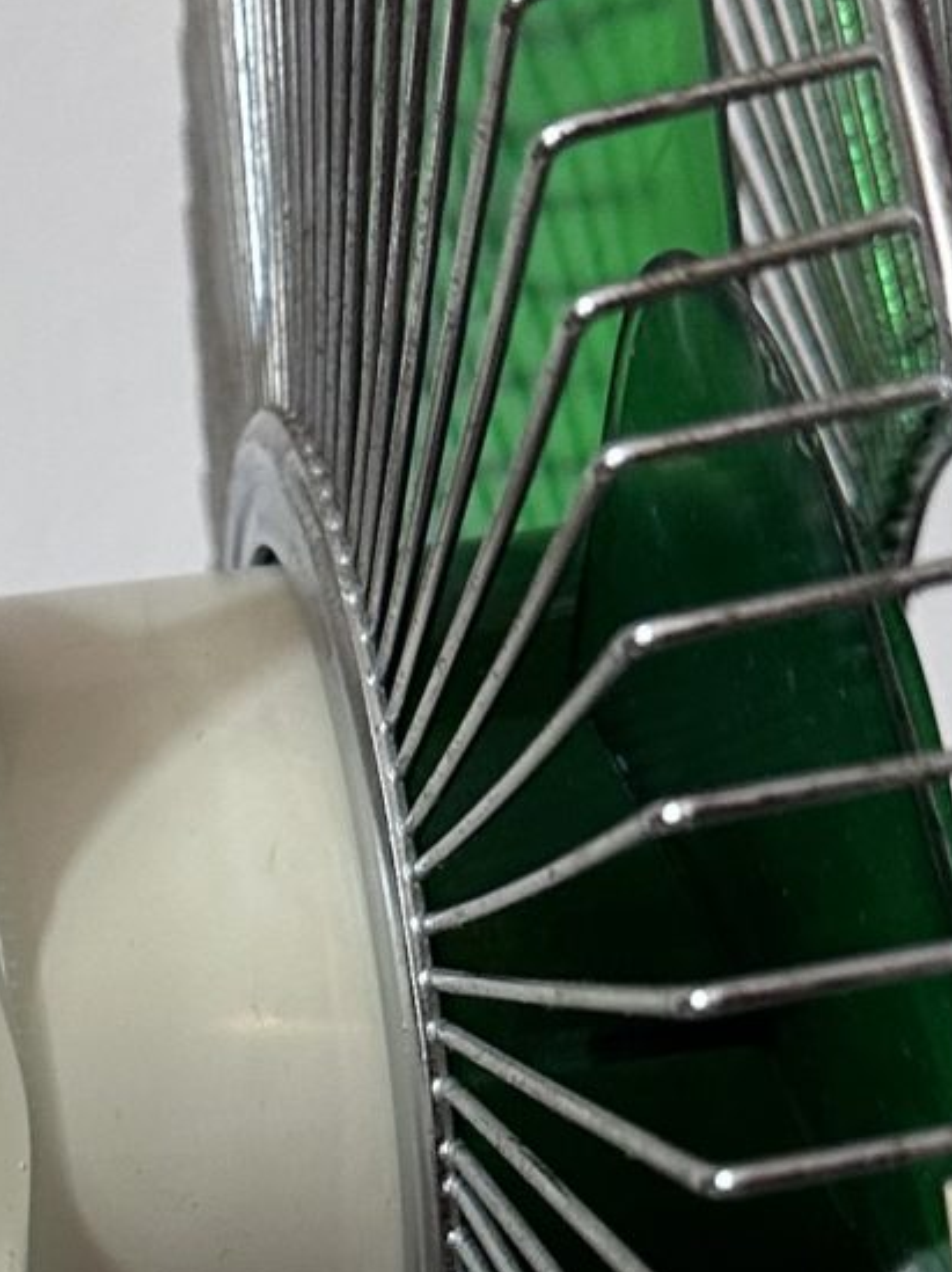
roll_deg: +1.0
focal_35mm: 112
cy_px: 1249
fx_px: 4112
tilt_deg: -9.9
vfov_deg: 17.2
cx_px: -88
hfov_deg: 13.0
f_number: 1.78
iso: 160
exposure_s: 1/121
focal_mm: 6.86
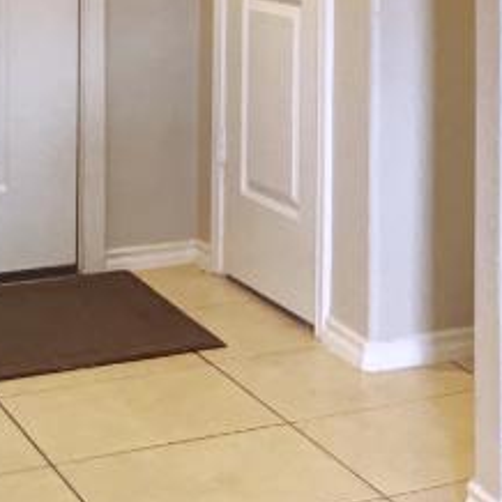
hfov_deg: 15.7
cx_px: 555
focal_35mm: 108
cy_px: -137
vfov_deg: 15.4
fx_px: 1772
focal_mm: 4.2
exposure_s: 1/60
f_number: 1.6
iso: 400
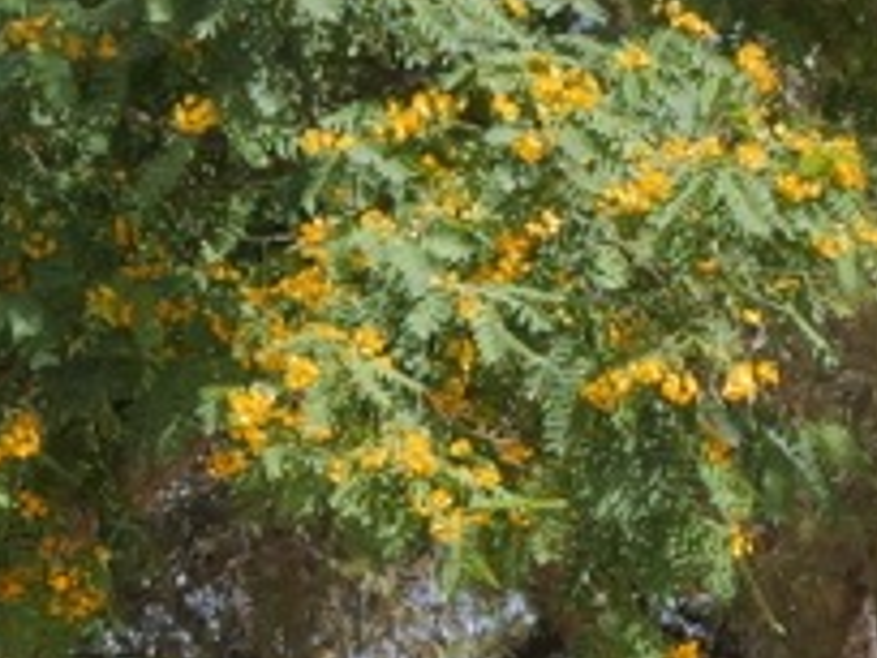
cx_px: 2726
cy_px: 1129
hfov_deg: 5.8
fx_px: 7955
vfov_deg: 4.7
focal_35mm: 314
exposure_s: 1/100
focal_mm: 25
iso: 100
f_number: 8
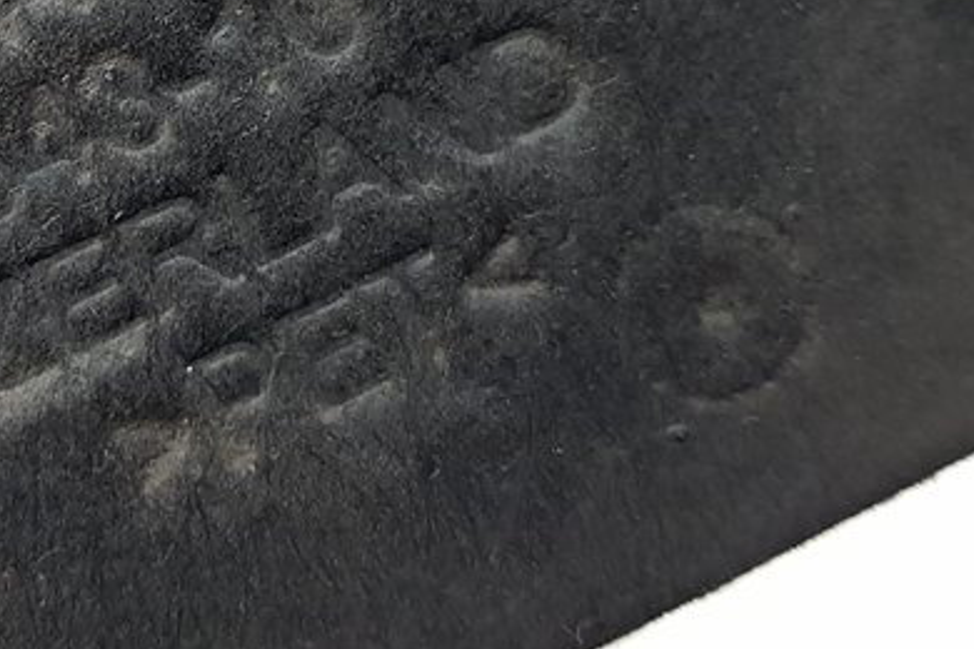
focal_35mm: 71
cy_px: 140
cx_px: 100
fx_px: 1921
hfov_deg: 27.4
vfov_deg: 19.0
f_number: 1.7
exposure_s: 1/100
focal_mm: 4.2
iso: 200
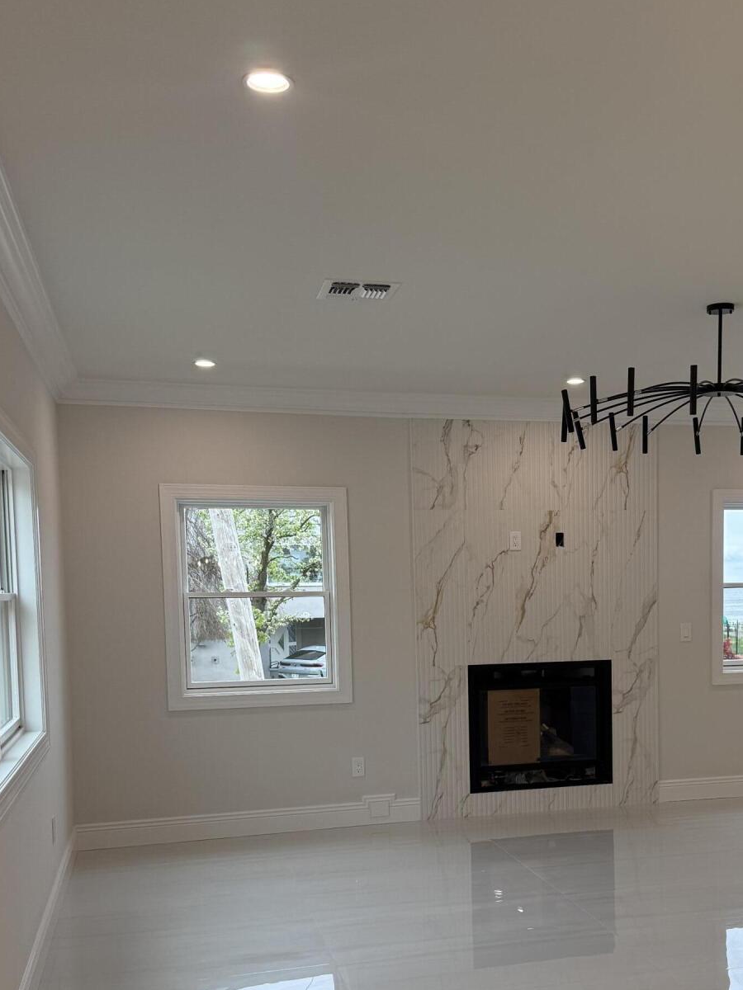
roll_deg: +0.8
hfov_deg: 35.4
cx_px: 532
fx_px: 1145
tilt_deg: -3.2
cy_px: 662
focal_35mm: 40
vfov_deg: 46.1
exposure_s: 1/230
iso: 125
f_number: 1.78
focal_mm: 6.76
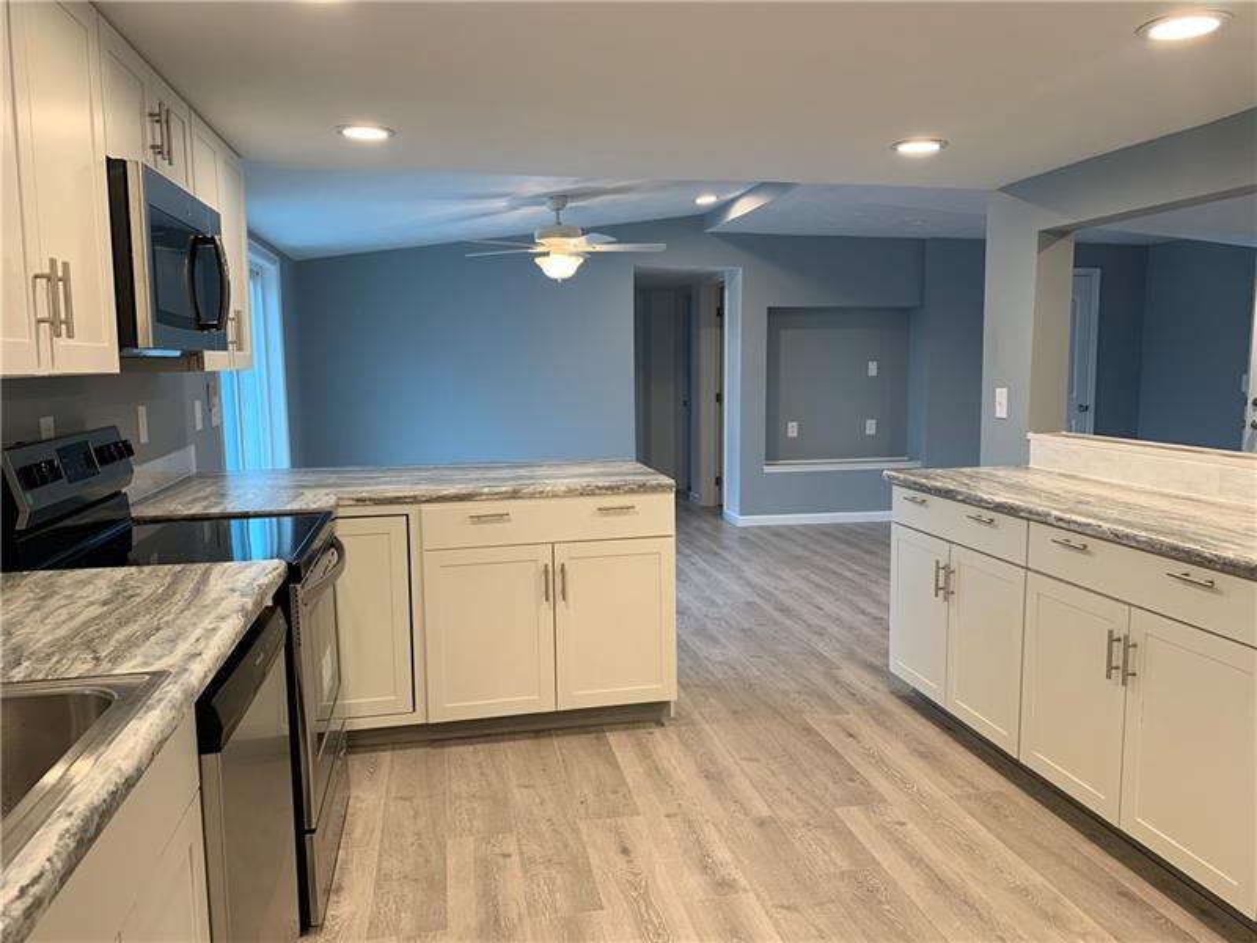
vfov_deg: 53.1
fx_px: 944
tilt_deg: -7.3
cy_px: 472
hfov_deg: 67.3
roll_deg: +0.1
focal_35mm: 26
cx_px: 628
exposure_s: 1/60
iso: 64
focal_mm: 4.25
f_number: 1.8
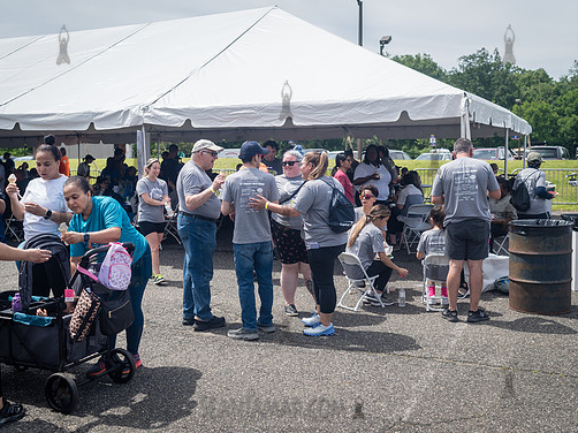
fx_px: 651
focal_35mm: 39
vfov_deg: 36.8
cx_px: 286
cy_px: 211
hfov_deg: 47.9
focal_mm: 35
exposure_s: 1/1250
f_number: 4
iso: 200
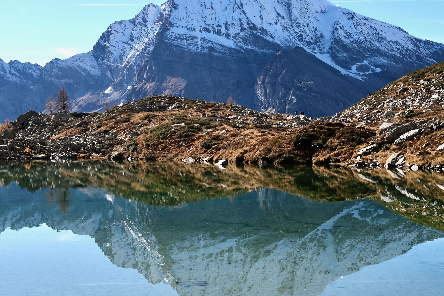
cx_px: 157
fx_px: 703
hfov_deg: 34.8
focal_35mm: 57
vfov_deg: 23.8
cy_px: 135
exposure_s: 1/150
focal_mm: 27.9
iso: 160
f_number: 10
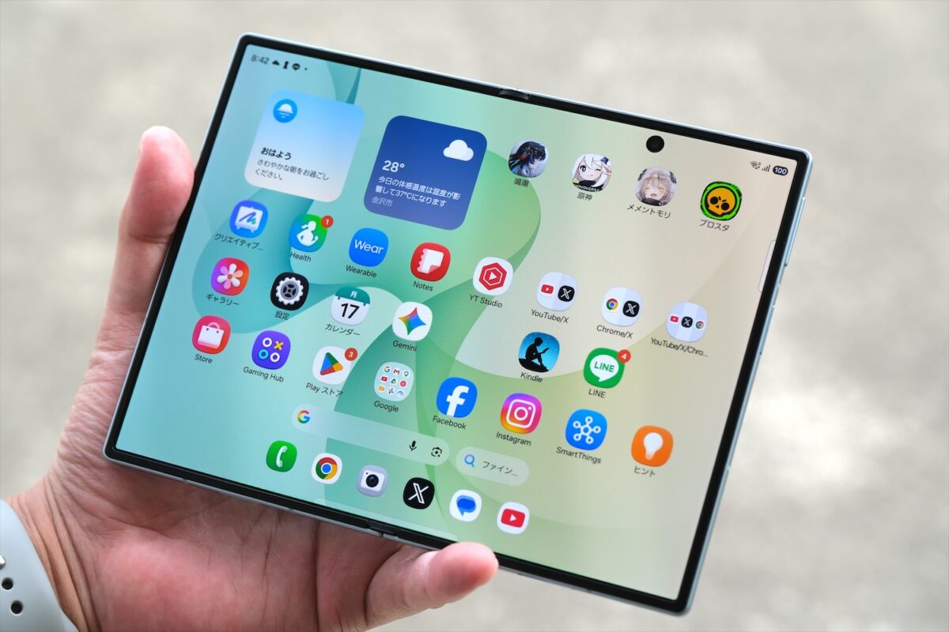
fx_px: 2188
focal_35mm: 83
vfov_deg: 16.5
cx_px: 474
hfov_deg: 24.5
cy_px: 316
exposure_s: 1/300
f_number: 5
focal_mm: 55
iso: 160
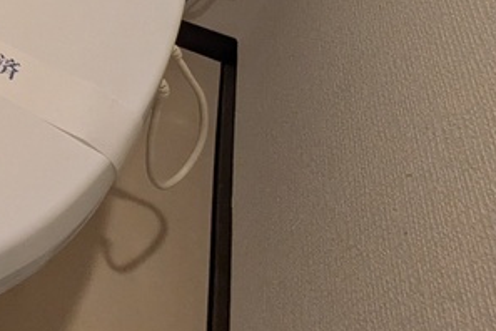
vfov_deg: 24.2
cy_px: -127
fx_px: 648
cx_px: -235
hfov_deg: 28.5
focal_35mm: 47
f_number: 2.2
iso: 188
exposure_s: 1/30
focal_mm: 1.83
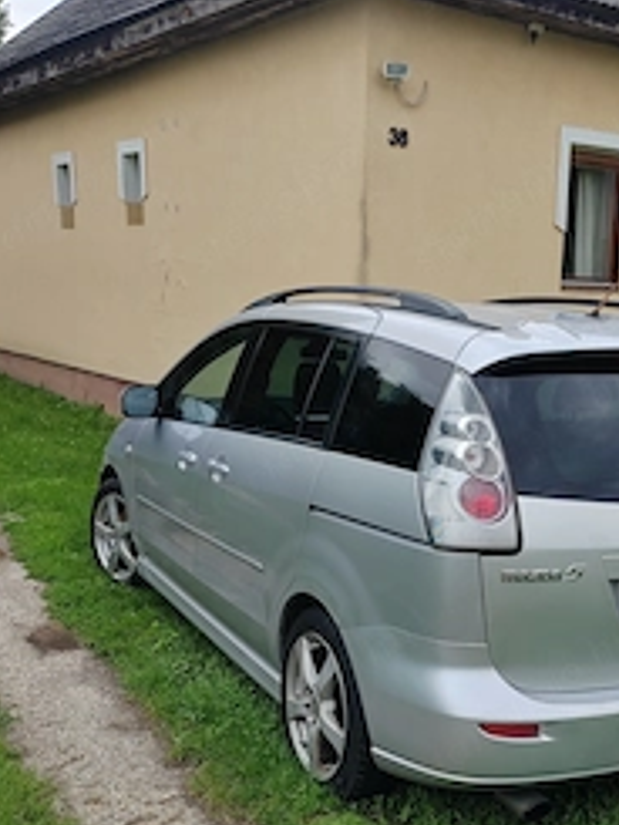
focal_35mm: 44
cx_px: 434
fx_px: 1048
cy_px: 502
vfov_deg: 42.7
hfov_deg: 32.5
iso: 100
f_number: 1.9
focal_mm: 5.52
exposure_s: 1/1200
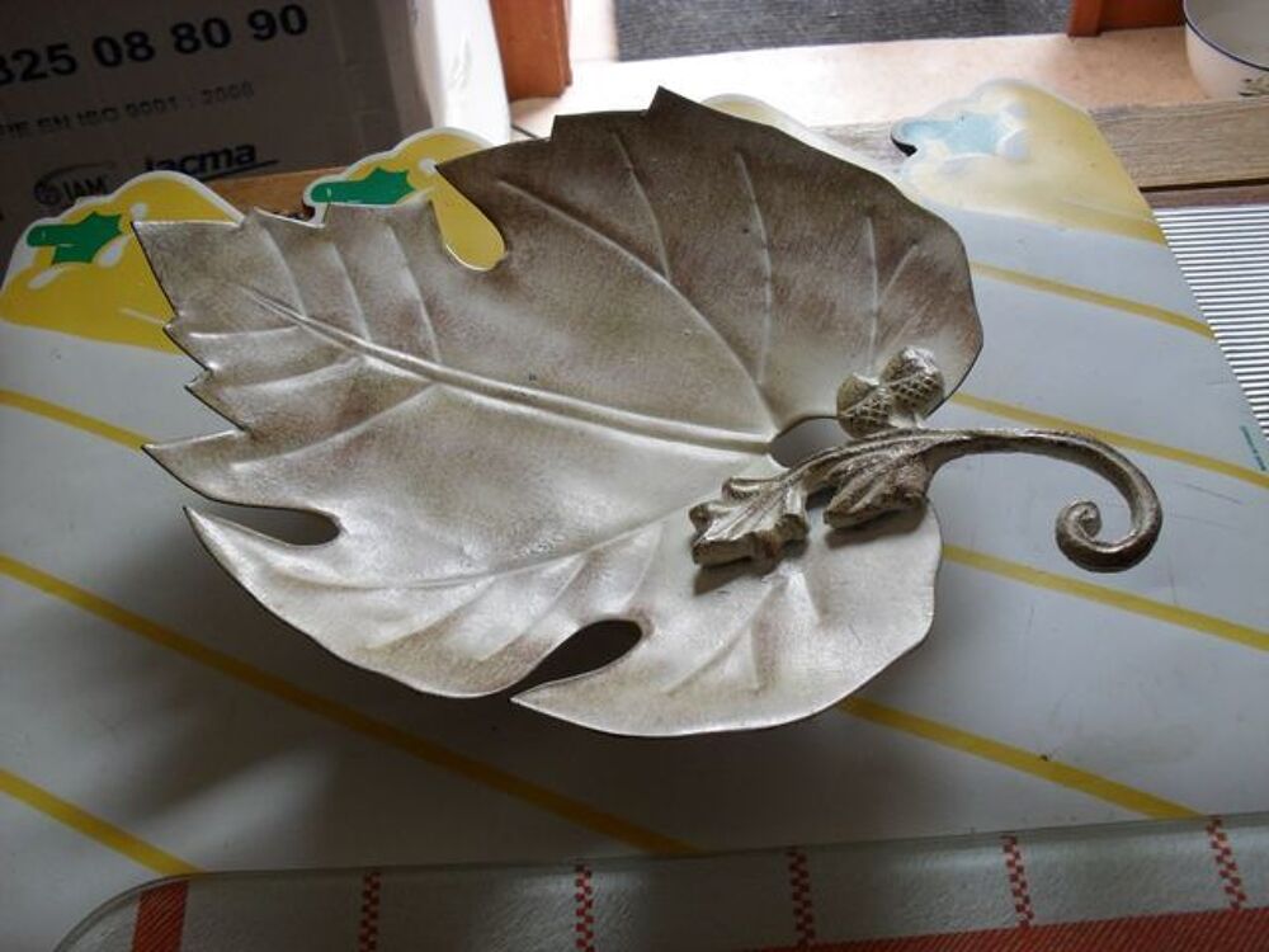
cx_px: 634
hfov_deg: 52.6
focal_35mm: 35
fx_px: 1283
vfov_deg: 40.7
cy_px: 476
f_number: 3.2
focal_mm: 6.3
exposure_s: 1/60
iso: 100
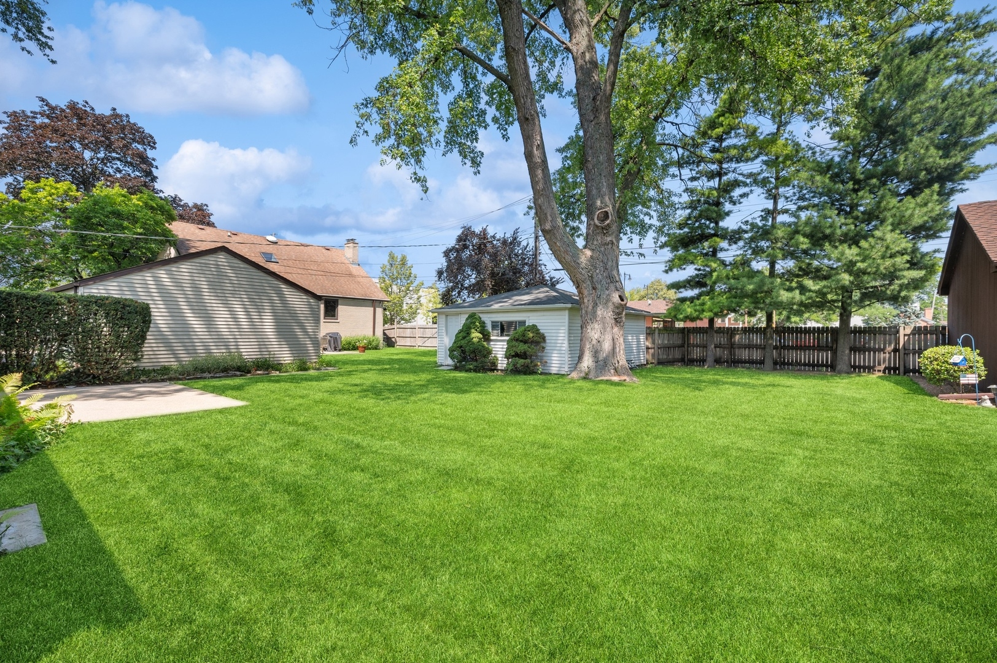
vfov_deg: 73.7
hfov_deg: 96.8
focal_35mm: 16
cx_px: 498
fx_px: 443
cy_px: 332
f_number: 8
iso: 400
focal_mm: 16
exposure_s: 1/500
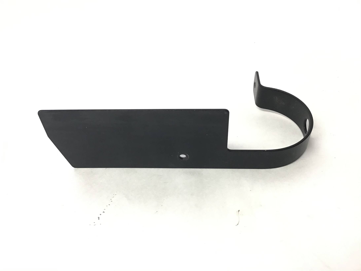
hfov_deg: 58.3
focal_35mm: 31
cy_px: 136
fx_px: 323
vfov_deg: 45.5
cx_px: 180
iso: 25
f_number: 2.4
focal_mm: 3.3
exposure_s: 1/30
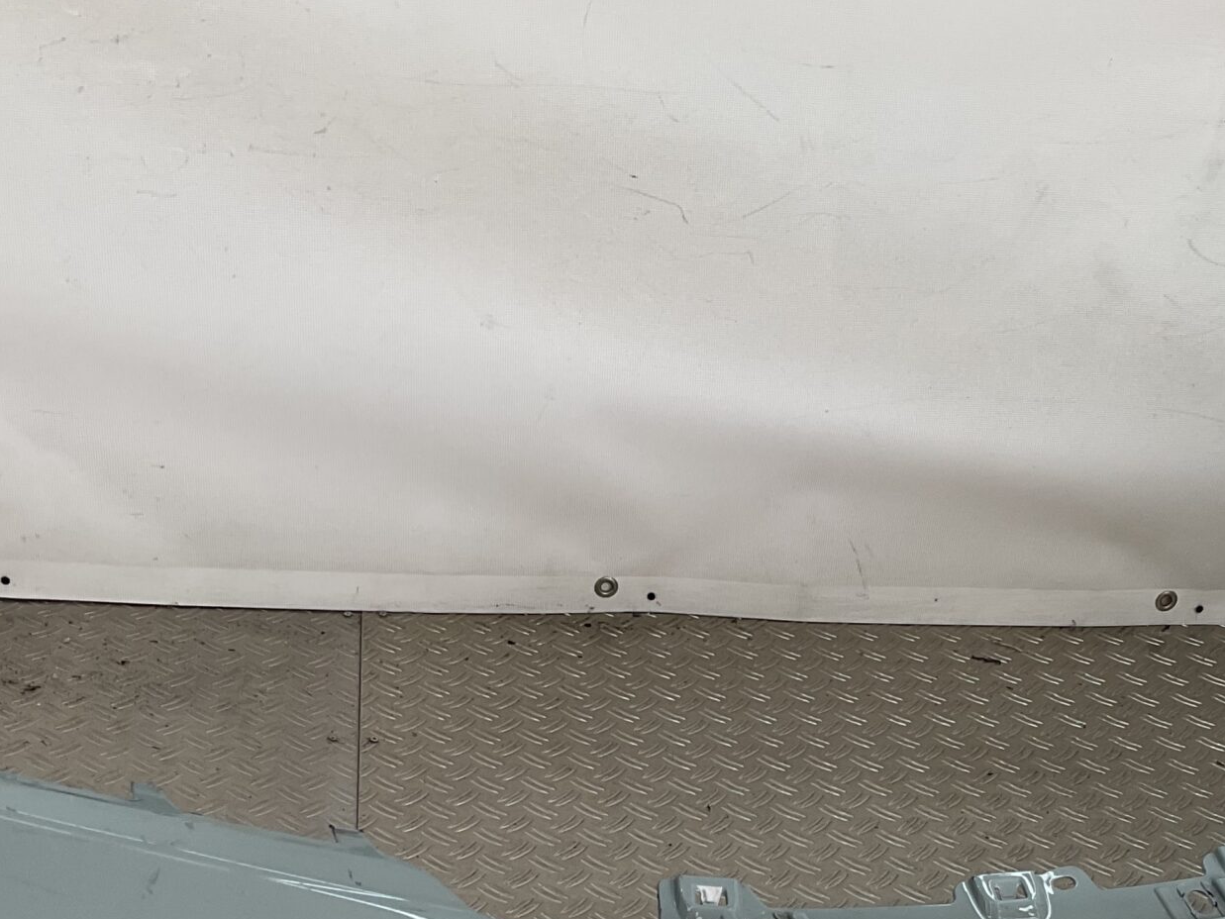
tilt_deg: -35.4
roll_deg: -8.5
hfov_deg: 32.0
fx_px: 2124
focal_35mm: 60
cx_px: 759
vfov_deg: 23.5
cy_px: 894
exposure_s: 1/222
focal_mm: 3
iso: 16
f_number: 1.8
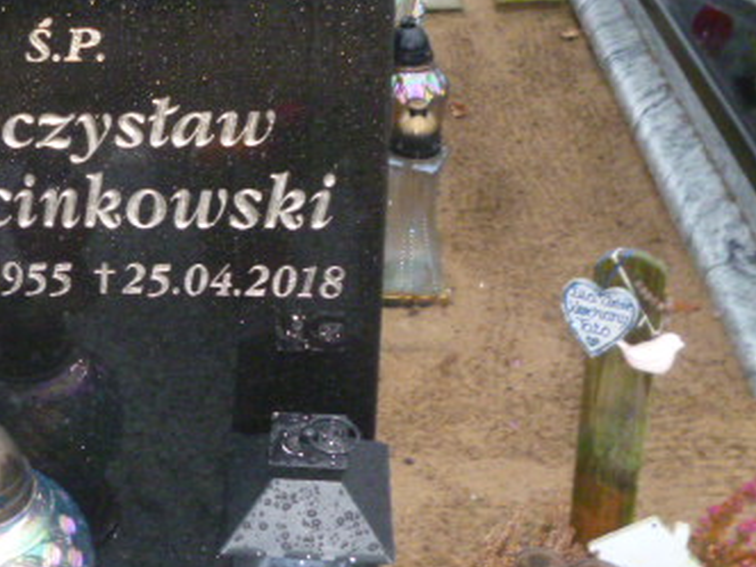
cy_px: 232
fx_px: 1179
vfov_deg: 27.0
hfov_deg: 34.0
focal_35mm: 54
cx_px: 105
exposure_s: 1/60
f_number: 3.1
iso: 500
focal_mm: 5
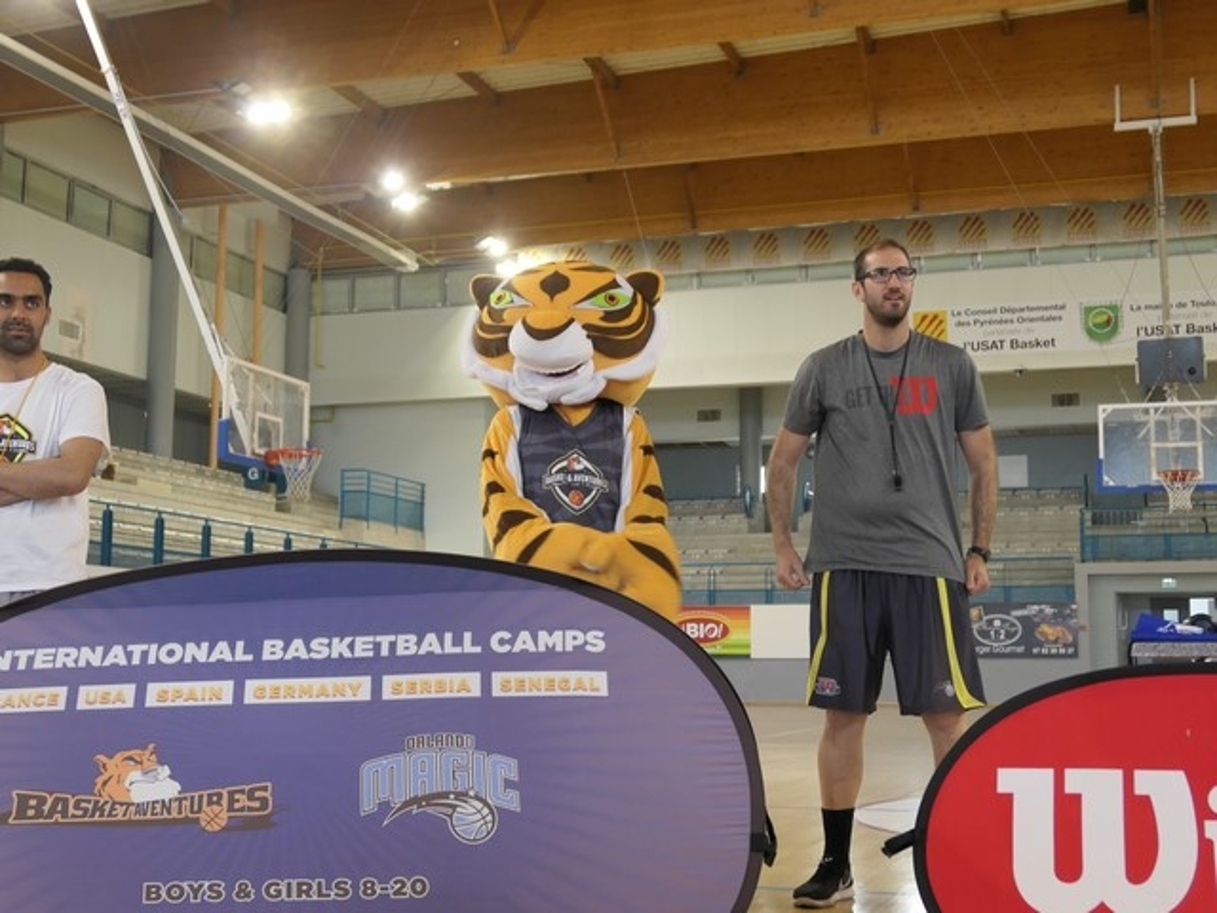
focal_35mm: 47
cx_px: 608
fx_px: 1652
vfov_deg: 30.9
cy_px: 456
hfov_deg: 40.4
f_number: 2.8
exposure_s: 1/100
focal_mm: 15.9
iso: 640
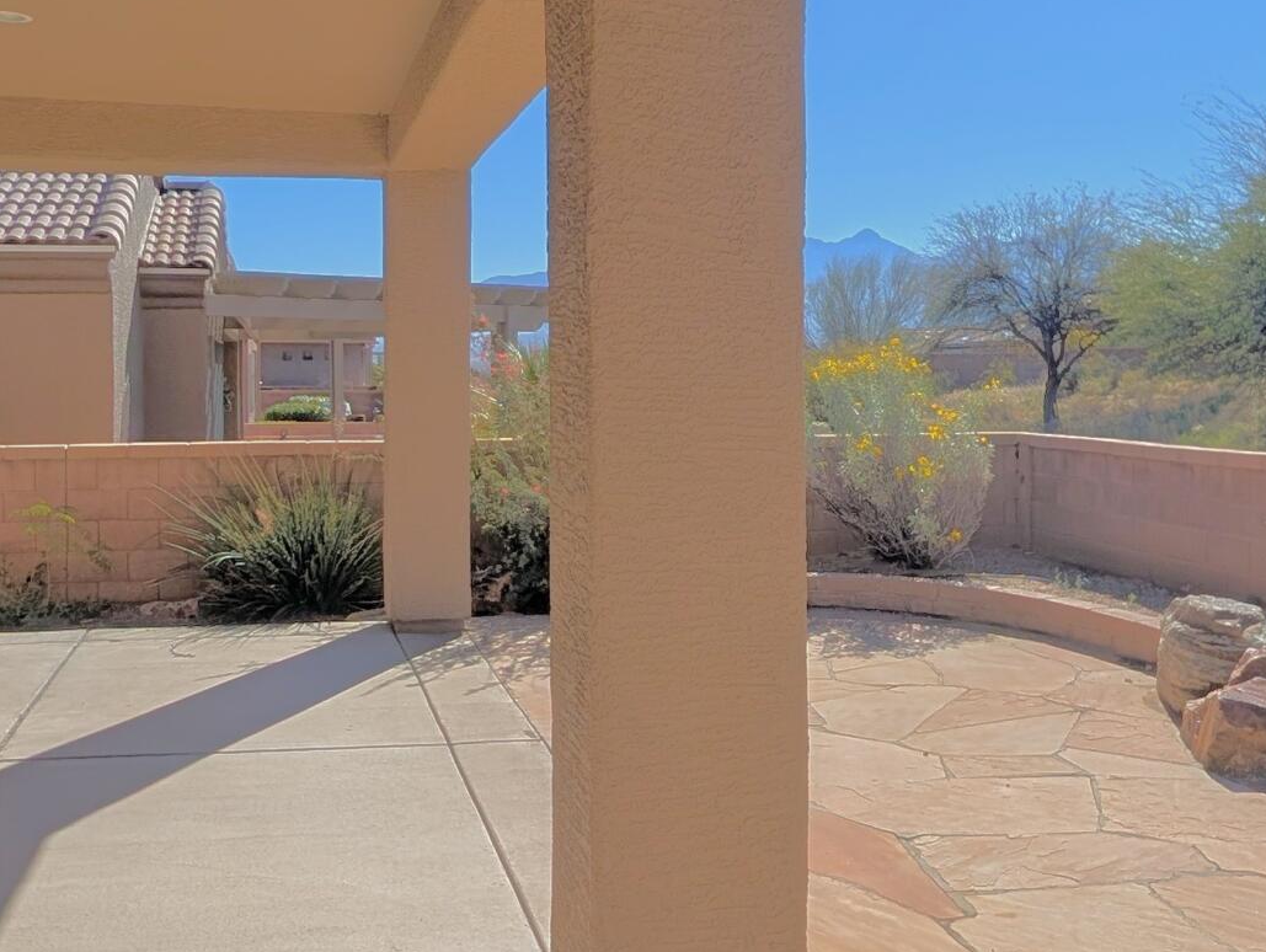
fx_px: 1281
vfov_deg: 40.6
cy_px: 376
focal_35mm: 35
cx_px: 584
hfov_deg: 52.5
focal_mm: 2.02
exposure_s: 1/3077
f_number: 1.7
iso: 46
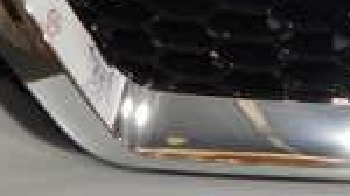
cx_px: 383
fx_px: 992
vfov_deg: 10.1
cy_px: -252
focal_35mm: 107
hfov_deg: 19.2
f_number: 3
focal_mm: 4
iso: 360
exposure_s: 1/30
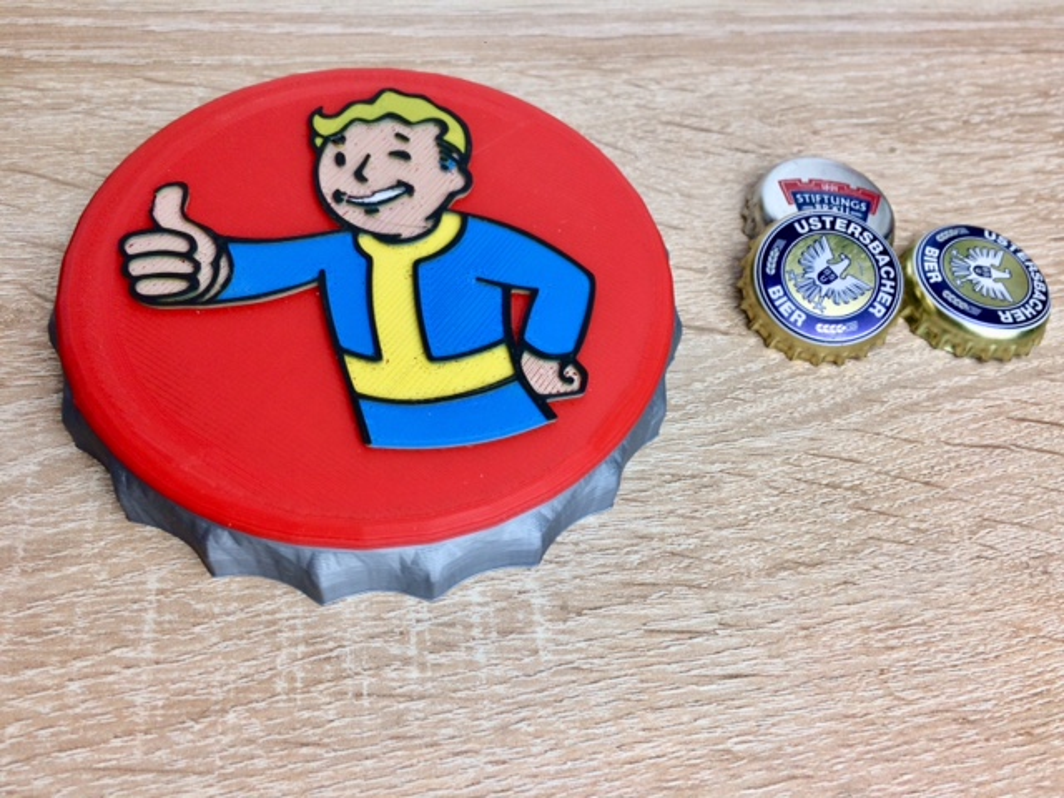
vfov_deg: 48.2
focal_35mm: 29
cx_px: 532
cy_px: 399
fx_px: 891
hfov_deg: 61.7
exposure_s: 1/100
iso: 50
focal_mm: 4.15
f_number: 2.2
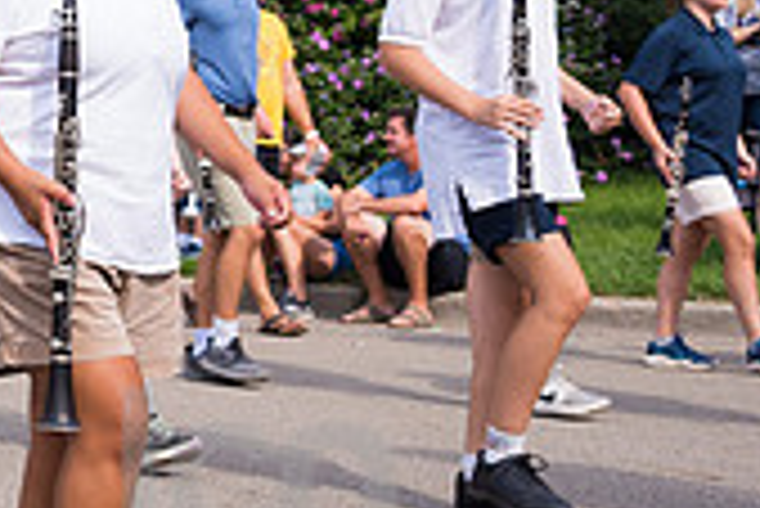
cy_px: -83
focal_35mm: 96
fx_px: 2028
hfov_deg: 18.7
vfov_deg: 13.9
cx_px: -378
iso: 250
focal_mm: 28
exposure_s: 1/500
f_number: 6.3
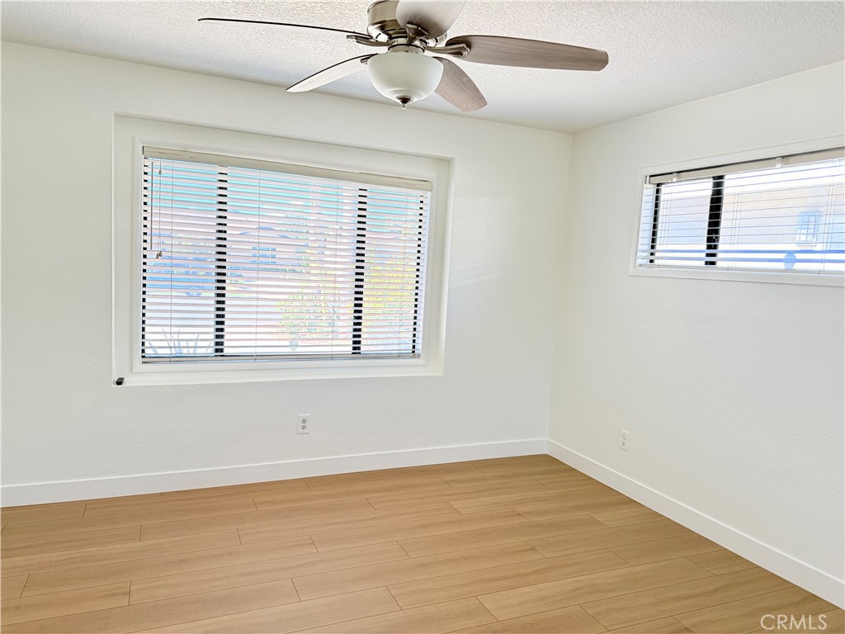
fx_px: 586
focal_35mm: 24
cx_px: 422
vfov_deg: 56.8
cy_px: 317
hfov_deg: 71.6
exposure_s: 1/247
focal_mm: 6.76
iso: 100
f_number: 1.78
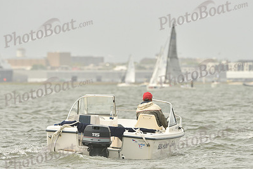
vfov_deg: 3.2
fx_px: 3064
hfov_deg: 4.7
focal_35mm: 436
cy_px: 114
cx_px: 126
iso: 320
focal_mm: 300
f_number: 8
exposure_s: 1/1000
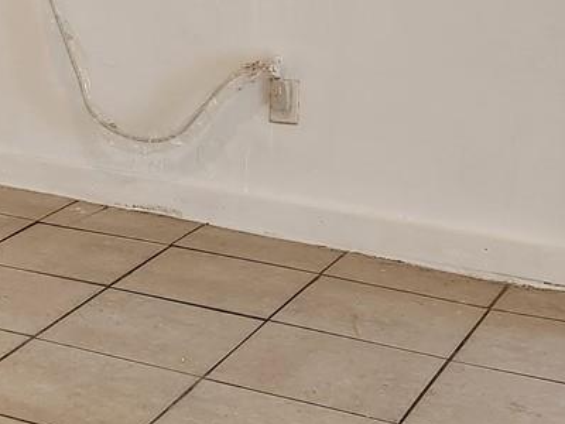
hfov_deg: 19.8
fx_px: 1502
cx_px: -145
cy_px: 124
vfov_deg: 16.0
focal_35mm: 92
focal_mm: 5.4
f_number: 1.8
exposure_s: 1/120
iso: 320
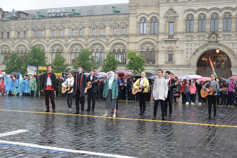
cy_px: 79
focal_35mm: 51
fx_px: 336
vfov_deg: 26.5
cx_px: 118
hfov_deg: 38.9
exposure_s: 1/200
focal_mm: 34
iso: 400
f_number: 7.1
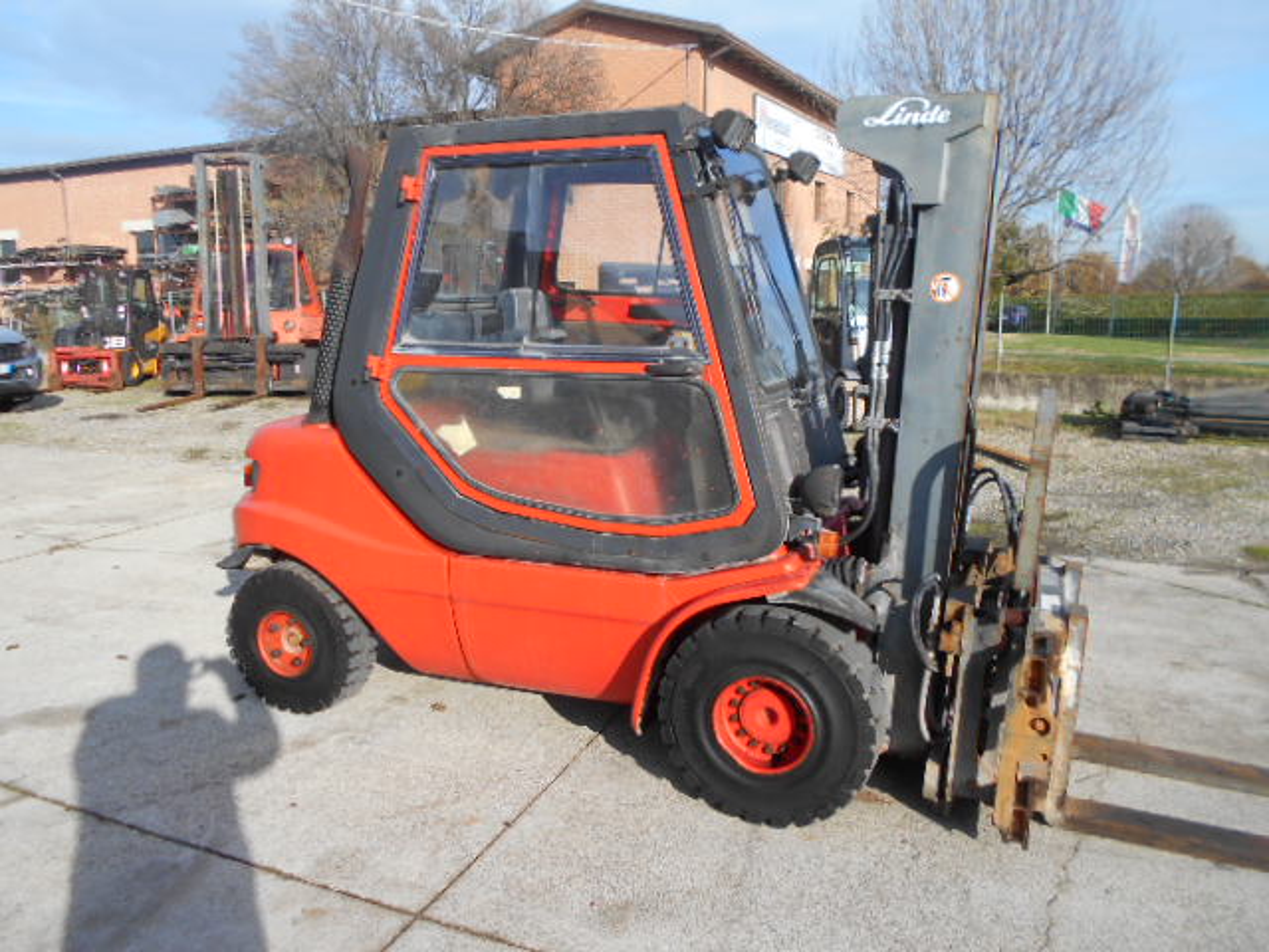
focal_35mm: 26
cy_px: 476
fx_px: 953
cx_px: 634
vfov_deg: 53.1
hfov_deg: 67.3
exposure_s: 1/640
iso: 80
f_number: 3.2
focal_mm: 4.6
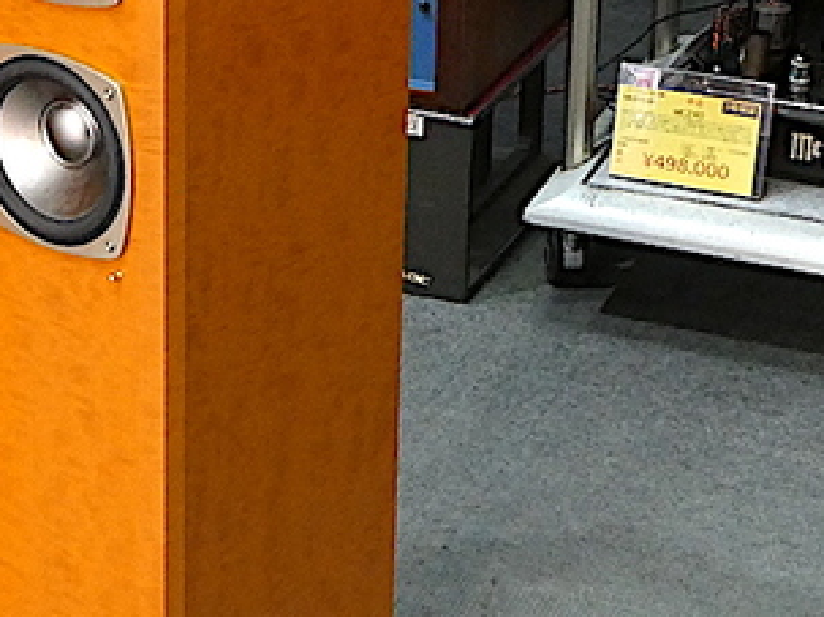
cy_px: 57
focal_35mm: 111
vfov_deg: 13.2
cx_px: -16
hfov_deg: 17.3
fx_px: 2641
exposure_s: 1/10
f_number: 5.6
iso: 400
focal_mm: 6.3
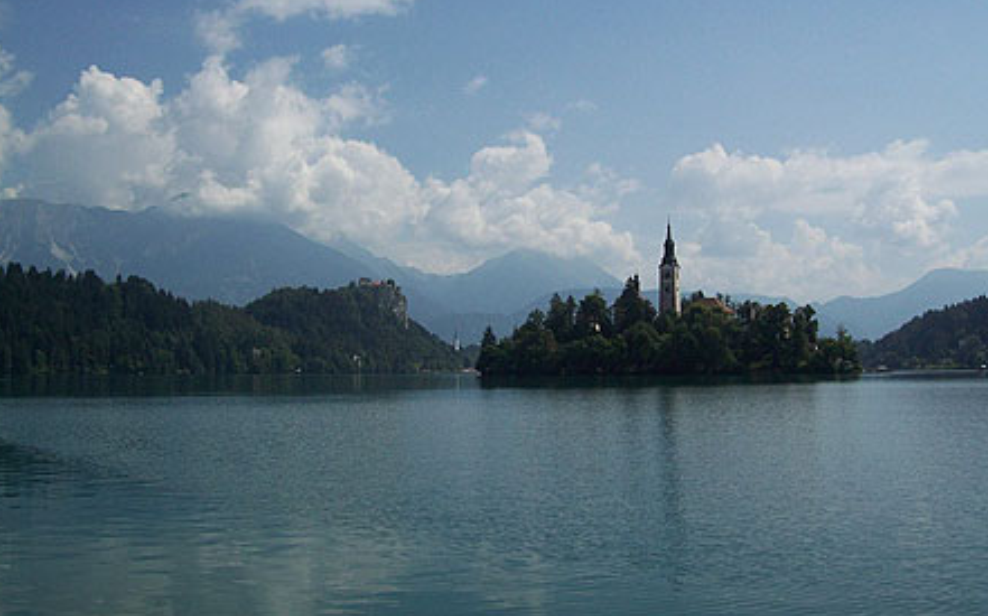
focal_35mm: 39
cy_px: 280
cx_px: 488
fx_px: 1049
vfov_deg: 32.7
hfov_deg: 50.4
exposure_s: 1/1401
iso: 80
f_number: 4.8
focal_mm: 6
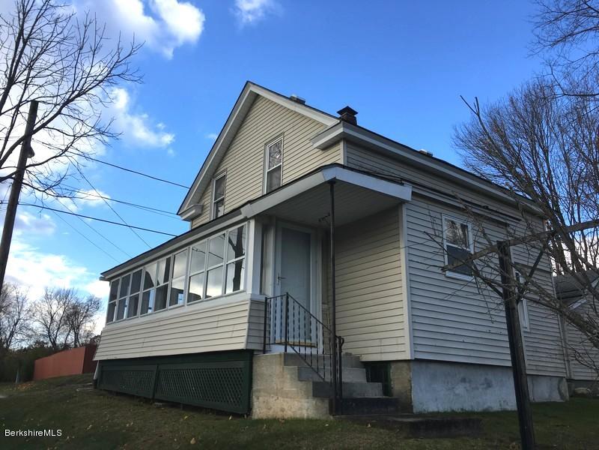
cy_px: 225
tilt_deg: +20.7
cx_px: 300
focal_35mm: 29
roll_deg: -3.3
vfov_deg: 48.2
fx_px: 502
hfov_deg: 61.7
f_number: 2.2
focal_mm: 4.15
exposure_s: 1/578
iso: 25
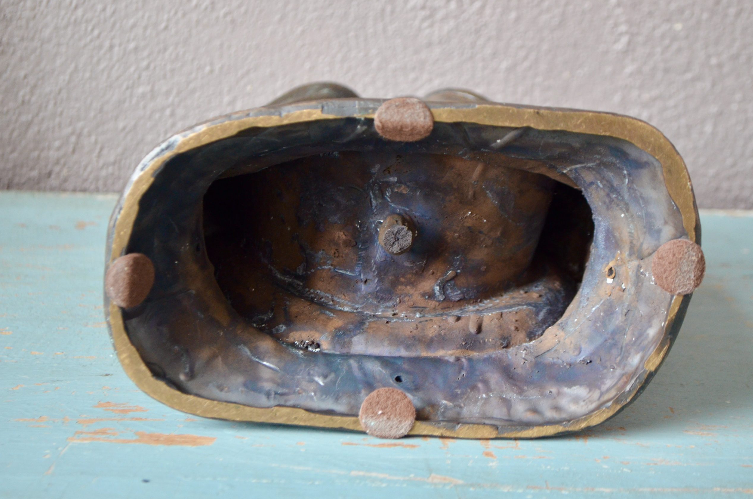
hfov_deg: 28.9
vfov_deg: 19.4
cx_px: 372
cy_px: 248
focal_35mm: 70
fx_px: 1461
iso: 1250
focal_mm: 46
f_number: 5.3
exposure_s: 1/25
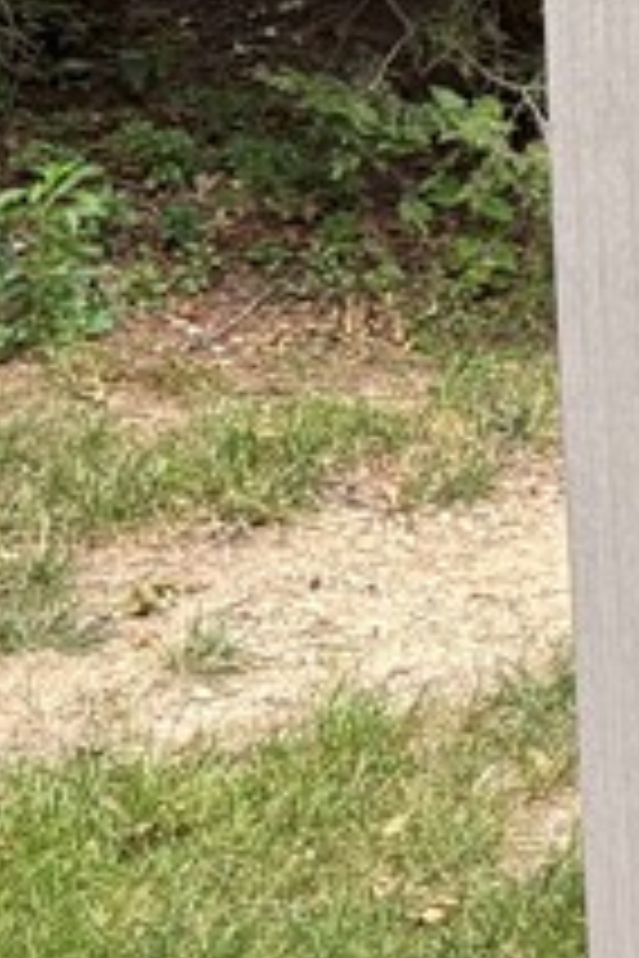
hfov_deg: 9.2
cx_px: 1674
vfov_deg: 14.8
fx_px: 3461
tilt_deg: -1.0
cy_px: -432
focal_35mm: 130
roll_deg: +2.0
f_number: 1.6
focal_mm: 5.96
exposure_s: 1/112
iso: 125
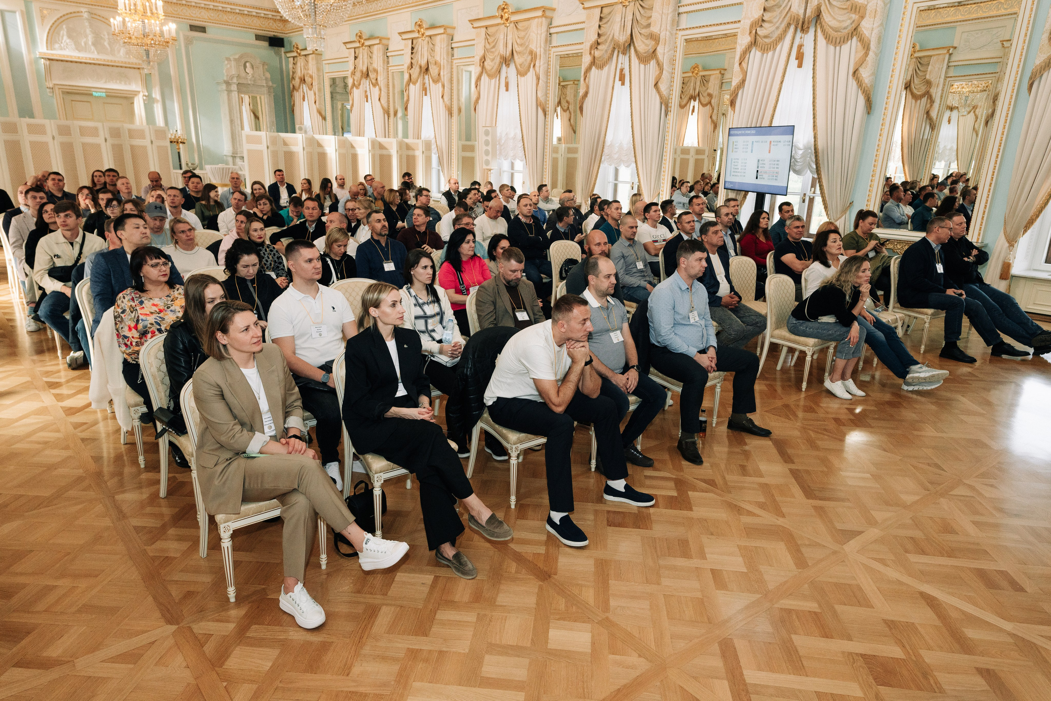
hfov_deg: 73.7
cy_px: 350
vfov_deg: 53.1
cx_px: 526
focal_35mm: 24
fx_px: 701
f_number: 7.1
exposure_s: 1/160
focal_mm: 24
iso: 1000
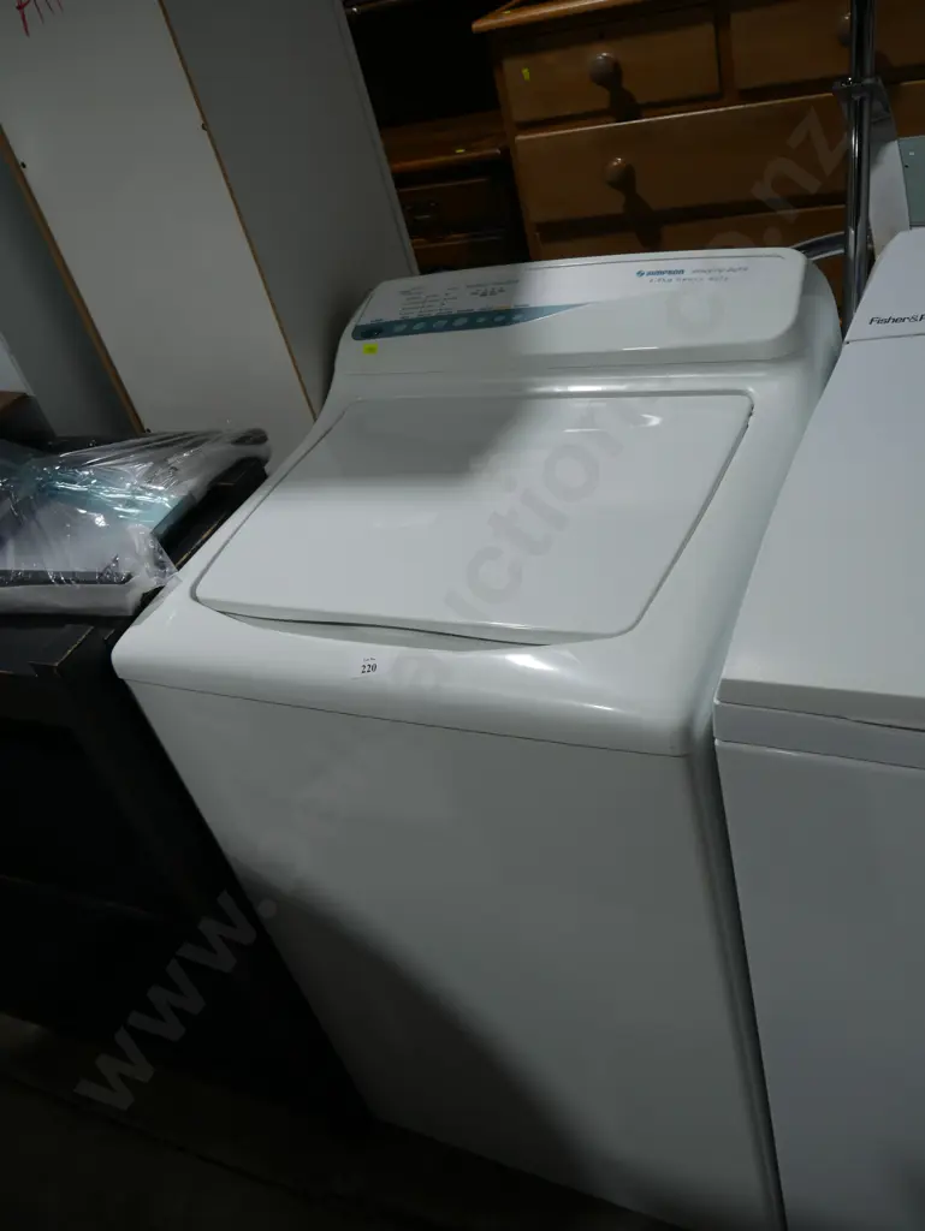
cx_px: 462
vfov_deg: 59.9
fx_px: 1068
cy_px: 616
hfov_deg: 46.8
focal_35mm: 30
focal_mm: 15
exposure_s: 1/160
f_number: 4.5
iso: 200
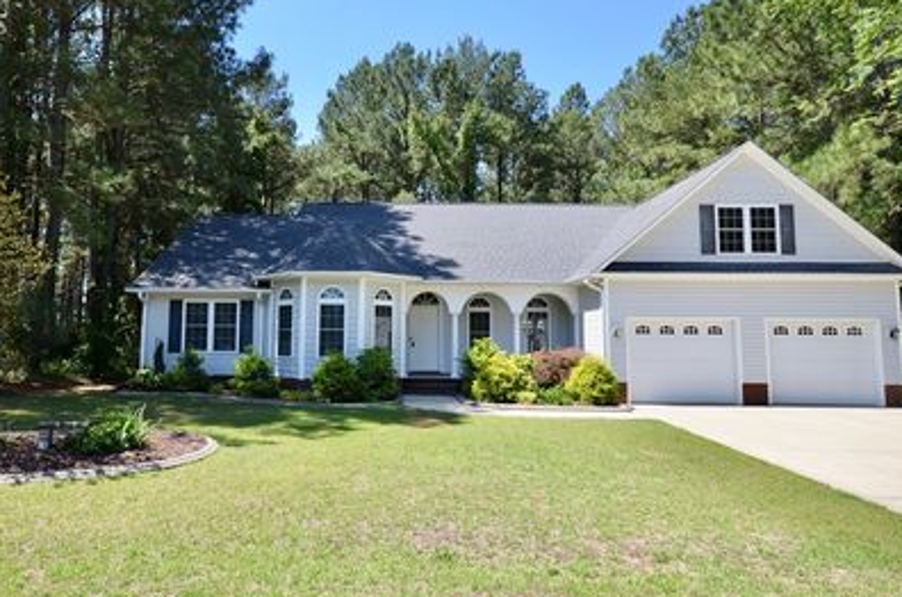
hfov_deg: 72.2
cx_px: 403
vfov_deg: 51.7
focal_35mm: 25
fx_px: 616
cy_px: 277
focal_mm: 13
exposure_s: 1/250
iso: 200
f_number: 8
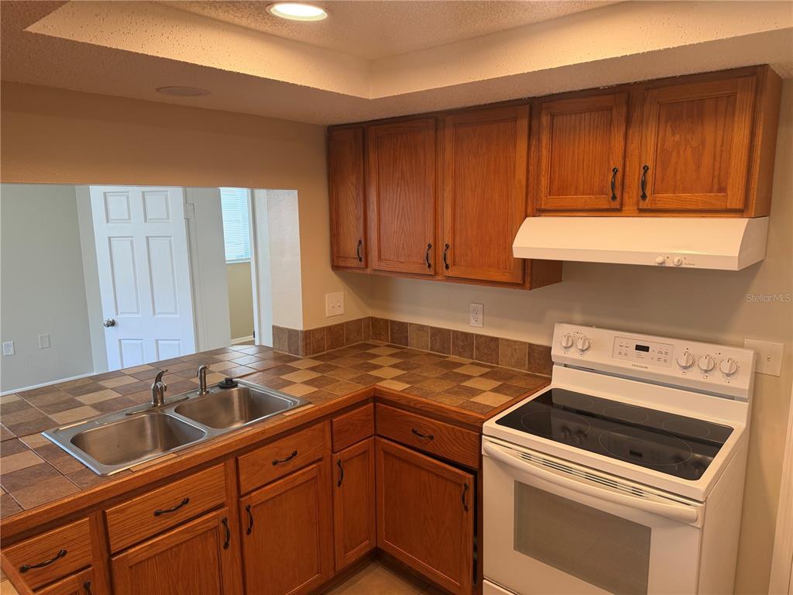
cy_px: 298
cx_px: 396
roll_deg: +0.8
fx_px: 550
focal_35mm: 24
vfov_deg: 56.8
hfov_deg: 71.6
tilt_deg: -9.8
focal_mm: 6.76
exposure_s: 1/120
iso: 160
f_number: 1.78
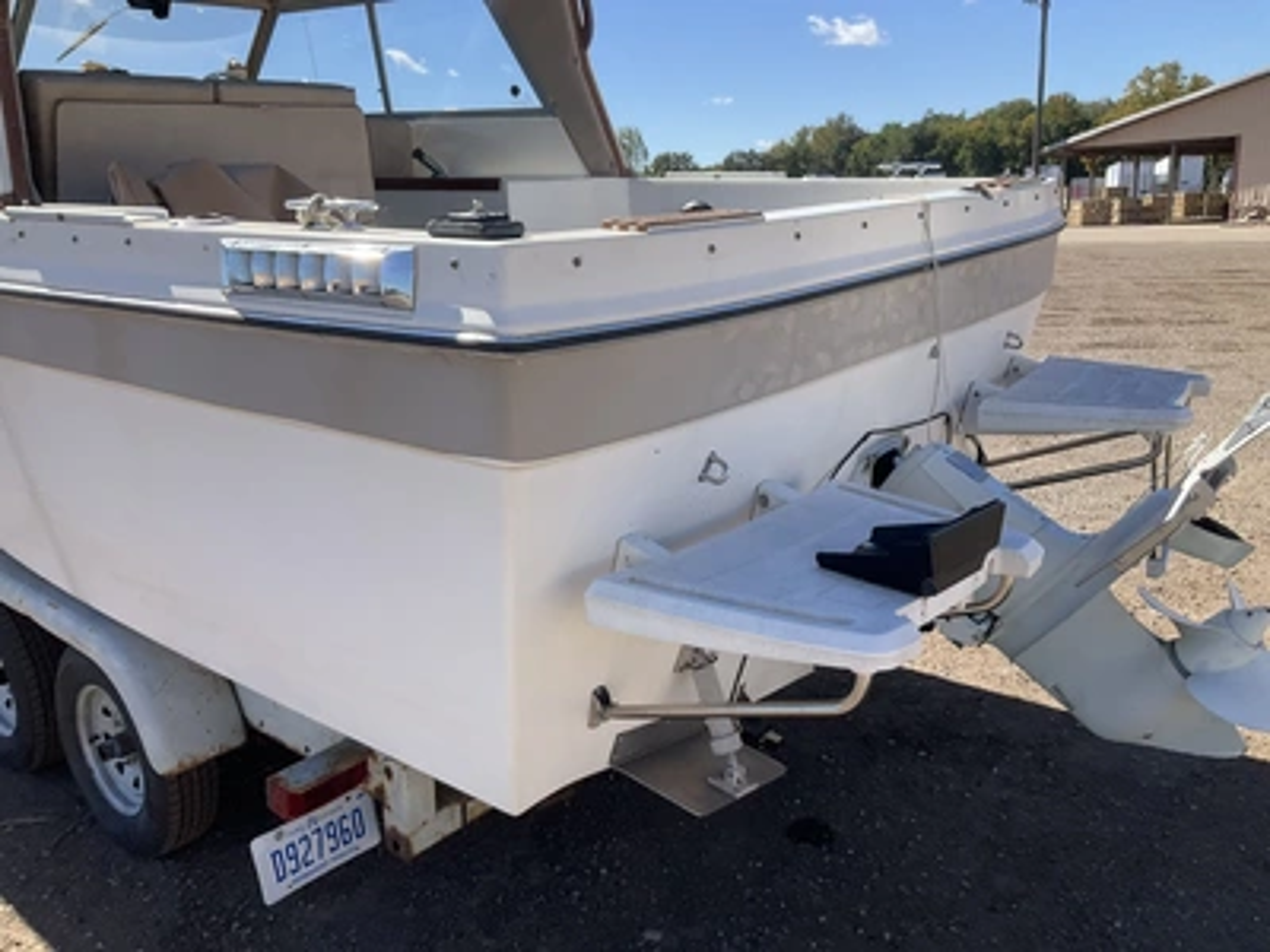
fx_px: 1064
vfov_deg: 48.2
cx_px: 635
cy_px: 476
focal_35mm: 29
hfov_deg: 61.7
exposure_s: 1/1250
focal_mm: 3
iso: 25
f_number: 1.8
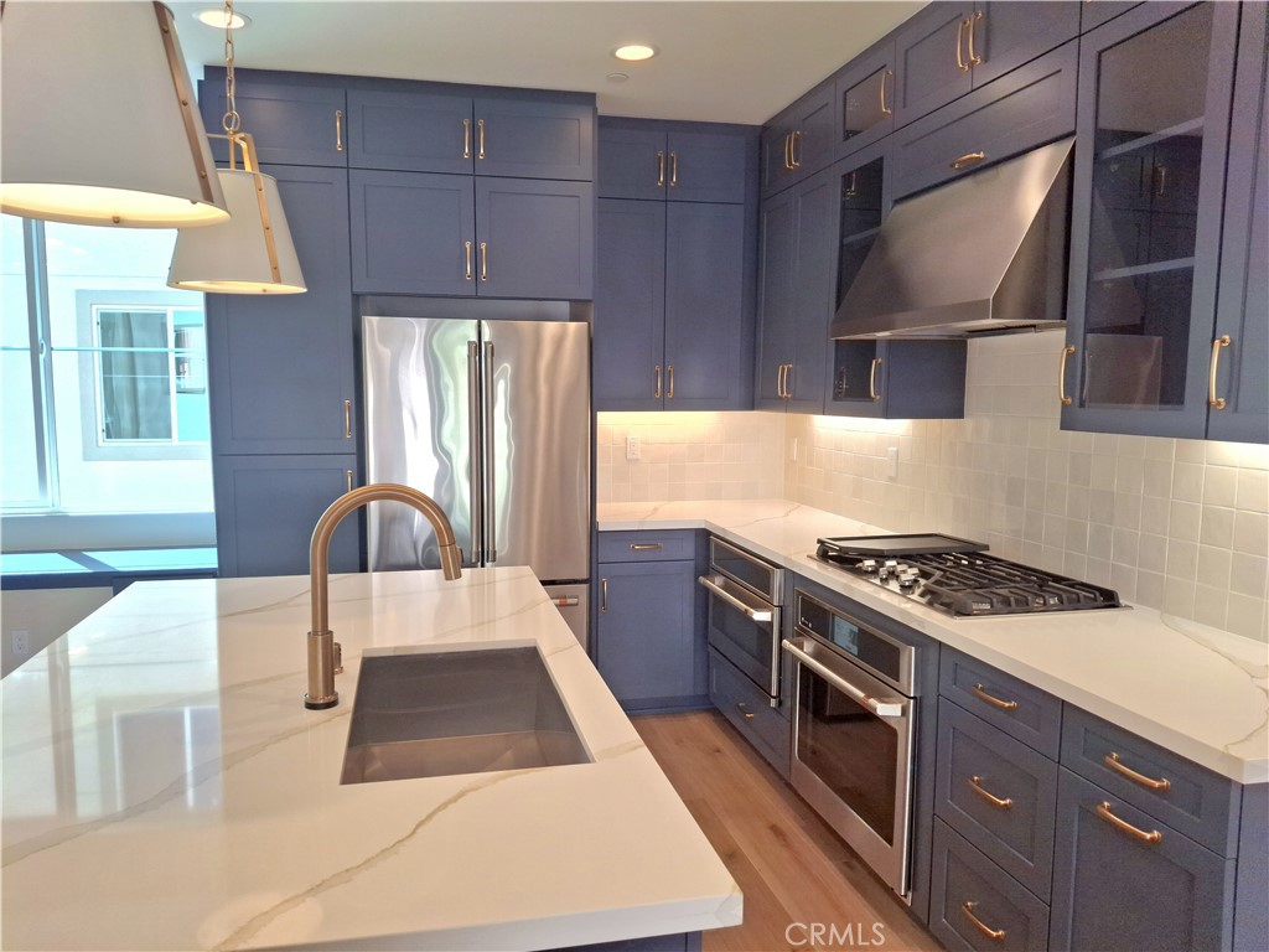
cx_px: 634
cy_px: 476
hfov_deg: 69.4
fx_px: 916
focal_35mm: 25
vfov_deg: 54.9
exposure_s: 1/120
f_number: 1.8
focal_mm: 4.69
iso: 25
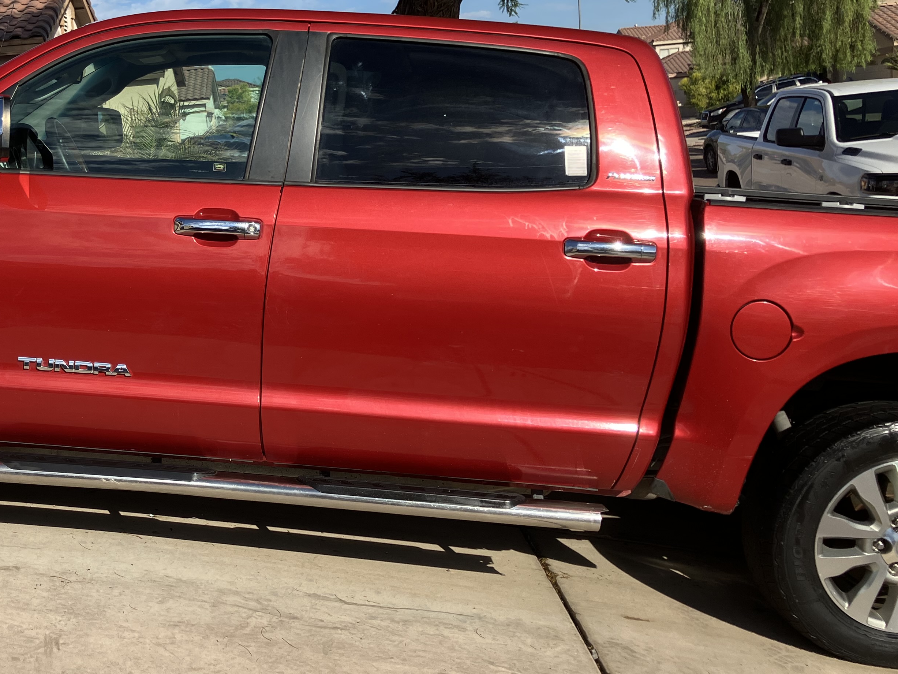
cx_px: 203
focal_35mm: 46
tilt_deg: -6.6
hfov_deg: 39.9
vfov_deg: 31.5
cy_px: 290
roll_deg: +4.3
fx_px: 1193
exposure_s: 1/1946
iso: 32
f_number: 1.8
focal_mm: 3.99
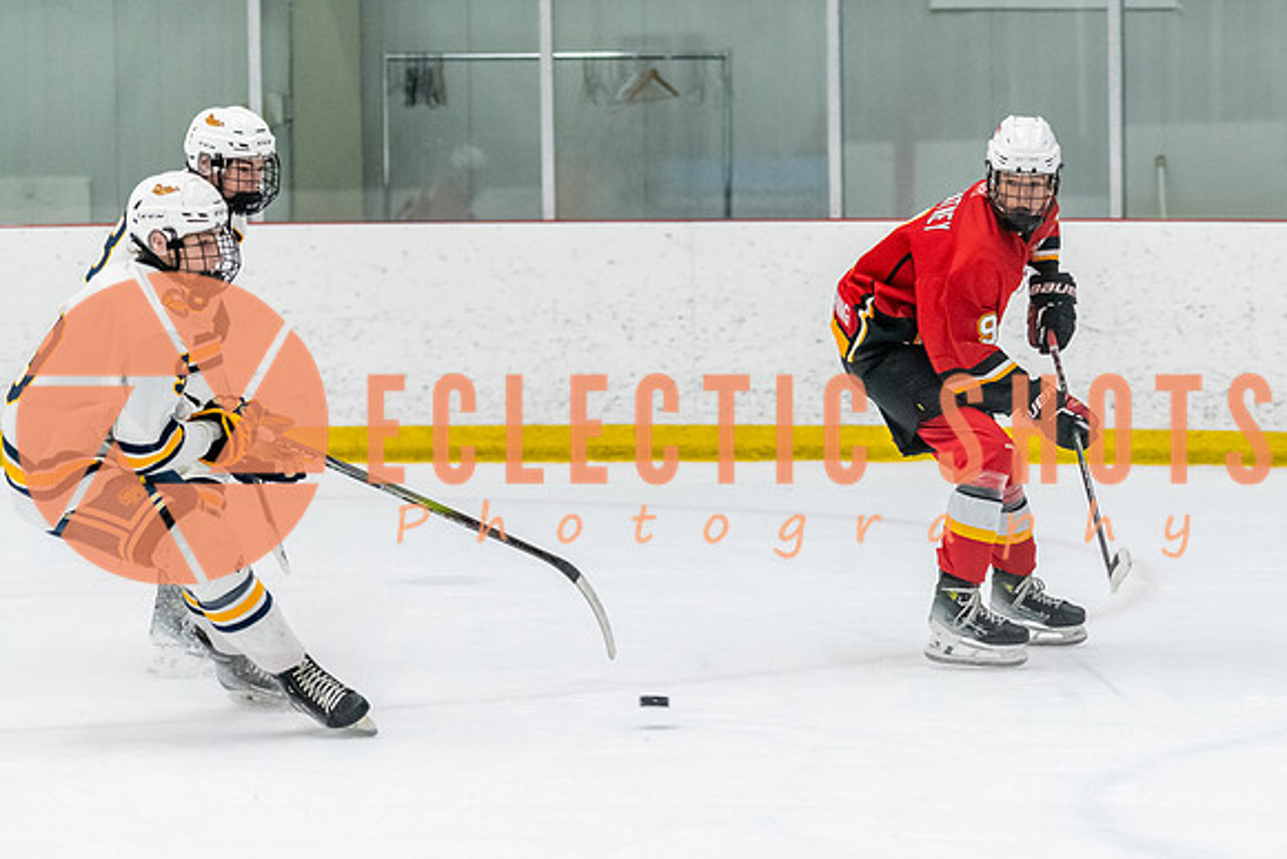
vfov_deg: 8.0
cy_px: 506
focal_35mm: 172
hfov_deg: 11.9
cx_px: 1088
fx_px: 6165
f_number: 2.8
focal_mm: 100
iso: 3200
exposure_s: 1/800
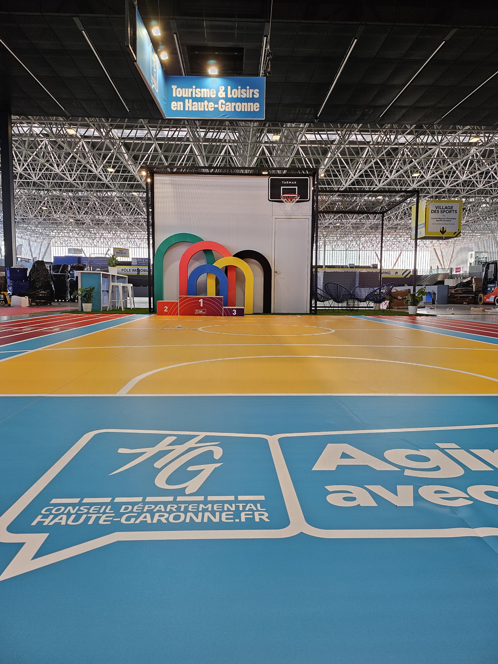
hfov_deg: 56.8
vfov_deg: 71.6
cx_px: 249
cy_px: 332
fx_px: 460
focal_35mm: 24
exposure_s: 1/100
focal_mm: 5
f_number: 1.8
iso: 100
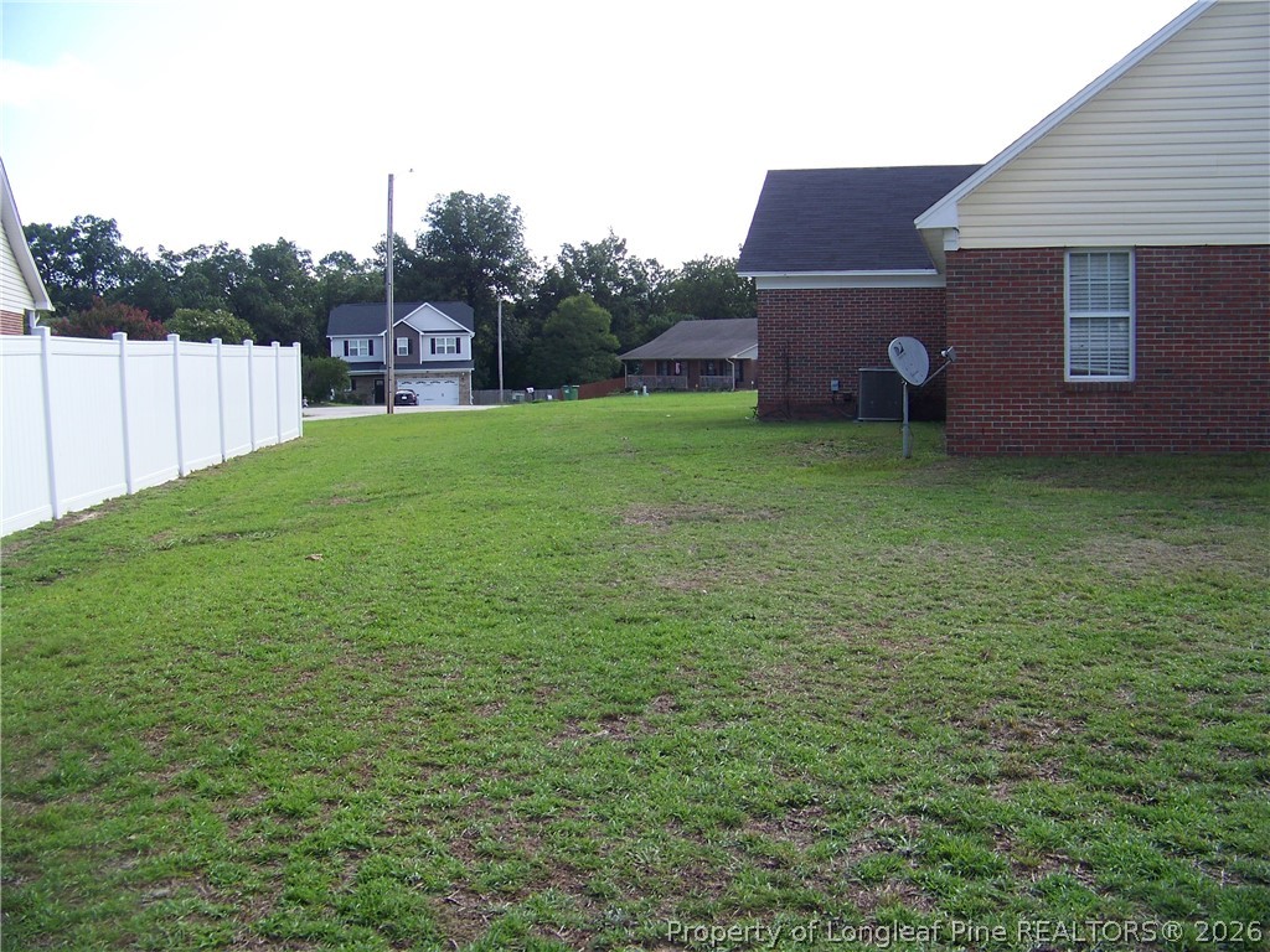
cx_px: 635
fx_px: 1321
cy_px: 476
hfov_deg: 51.4
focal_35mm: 36
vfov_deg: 39.7
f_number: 2.8
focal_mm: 5.85
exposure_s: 1/320
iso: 64
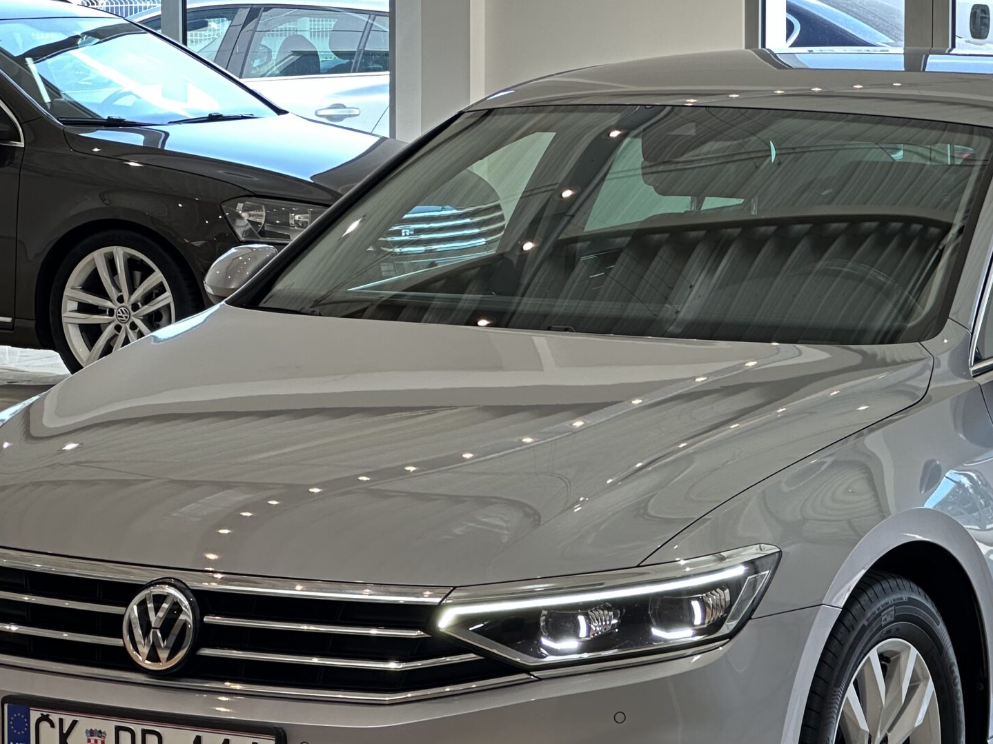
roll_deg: -0.4
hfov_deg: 14.4
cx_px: 638
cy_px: 370
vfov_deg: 10.8
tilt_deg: -6.6
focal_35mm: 137
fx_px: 3930
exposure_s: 1/100
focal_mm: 9
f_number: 2.8
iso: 100
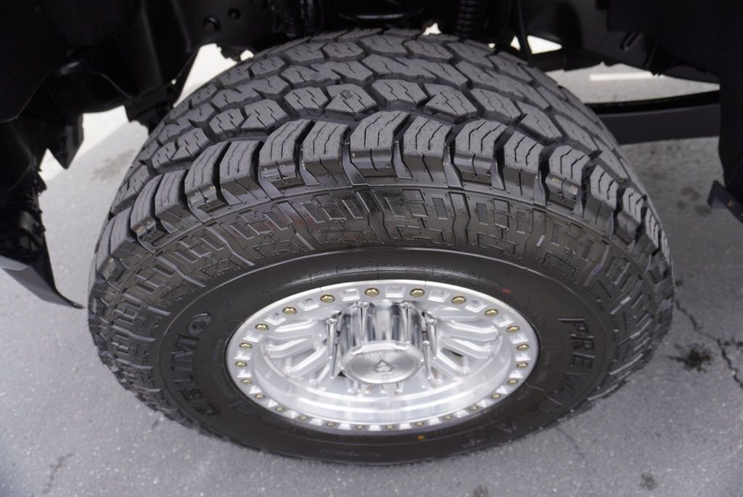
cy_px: 248
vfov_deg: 53.2
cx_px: 372
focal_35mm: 24
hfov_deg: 73.7
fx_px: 496
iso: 100
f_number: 4
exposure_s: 1/160
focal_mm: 16
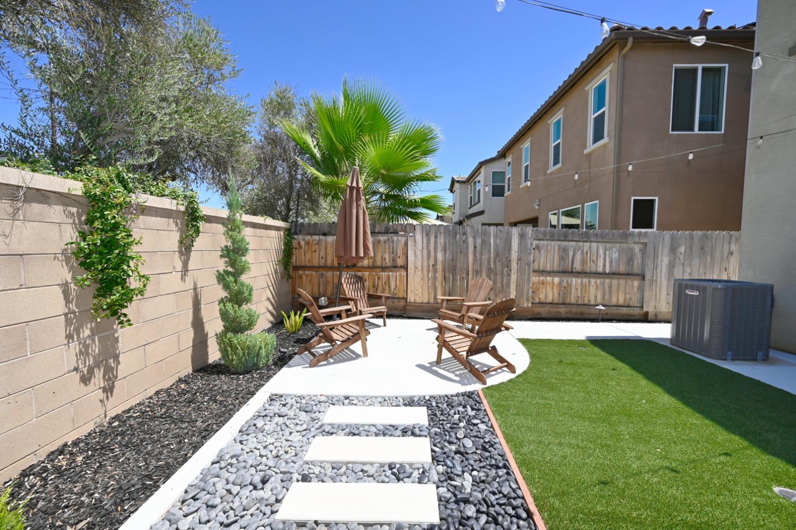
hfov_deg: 104.3
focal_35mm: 14
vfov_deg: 81.1
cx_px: 398
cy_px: 265
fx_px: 309
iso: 100
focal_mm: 14
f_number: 9
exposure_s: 1/200
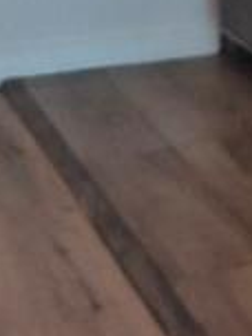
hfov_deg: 7.1
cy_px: -190
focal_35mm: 182
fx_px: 1767
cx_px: 800
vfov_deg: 10.4
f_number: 1.8
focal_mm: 5.4
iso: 200
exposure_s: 1/120
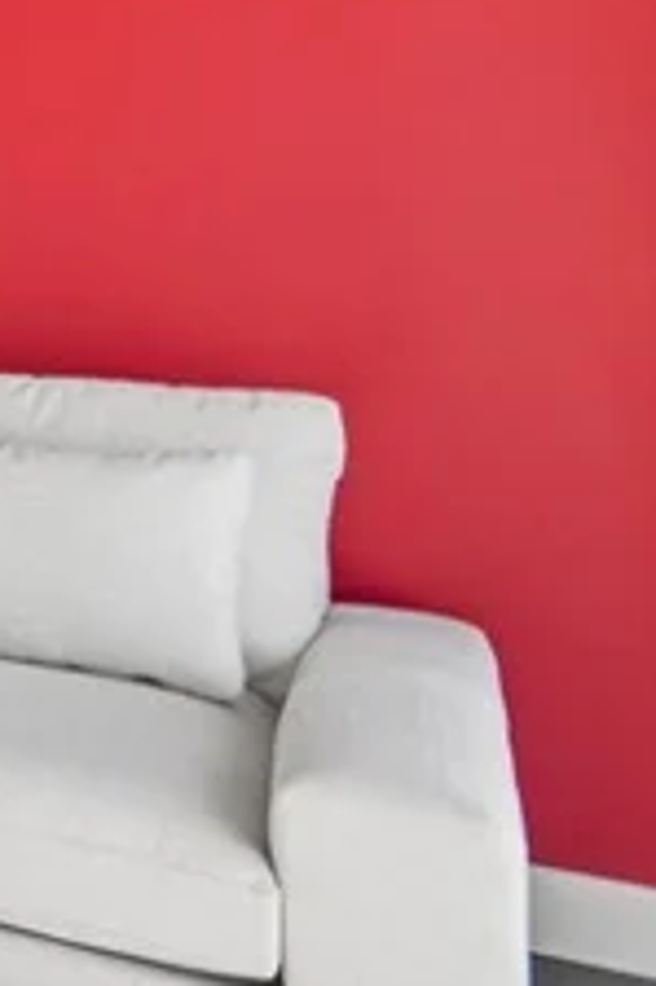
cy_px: 99
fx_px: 1752
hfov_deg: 12.0
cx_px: -1242
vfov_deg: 30.1
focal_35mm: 64
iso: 500
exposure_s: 1/40
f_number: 8
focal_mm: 14
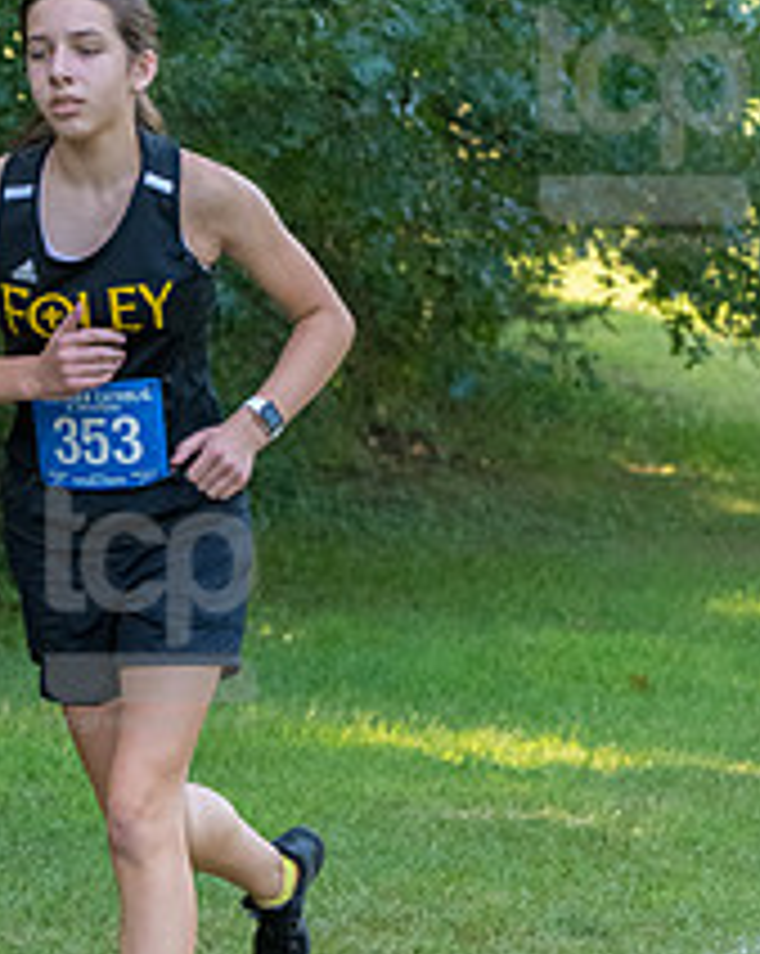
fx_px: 7580
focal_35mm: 269
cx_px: 151
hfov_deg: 5.7
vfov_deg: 7.2
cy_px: 608
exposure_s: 1/1600
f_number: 5
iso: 3200
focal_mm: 90
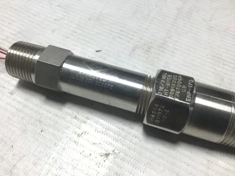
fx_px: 210
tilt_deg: -58.0
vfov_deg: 45.4
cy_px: 88
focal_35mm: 31
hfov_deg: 58.4
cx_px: 118
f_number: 2.4
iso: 40
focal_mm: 3.3
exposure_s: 1/120
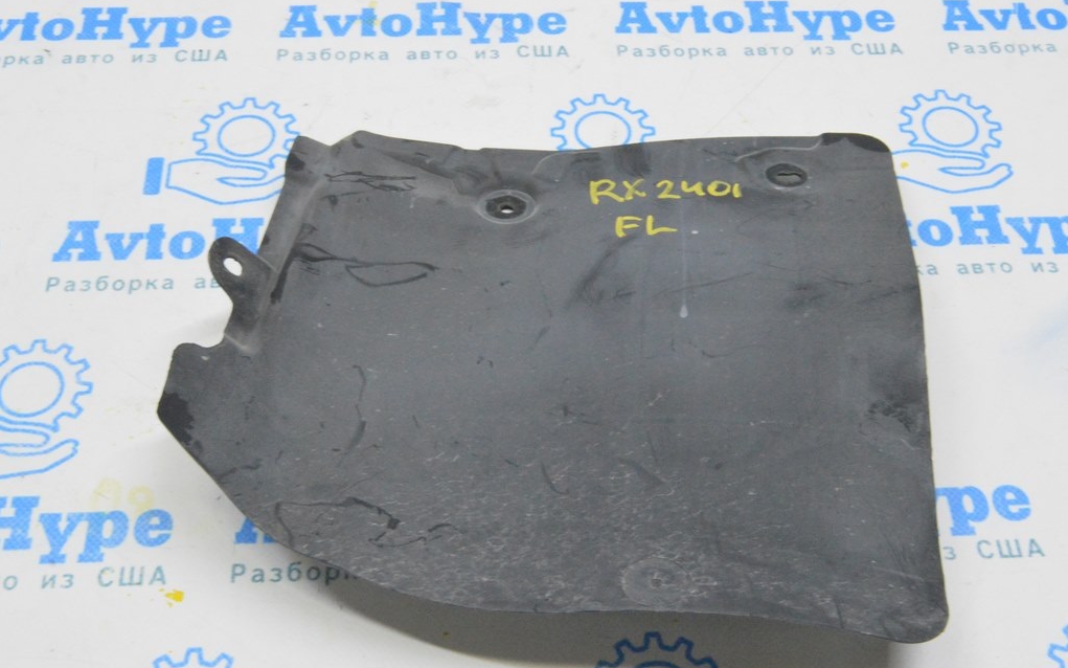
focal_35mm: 48
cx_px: 535
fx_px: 1383
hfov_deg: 42.2
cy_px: 345
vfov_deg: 27.1
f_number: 20
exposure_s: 1/20
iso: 6400
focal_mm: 31
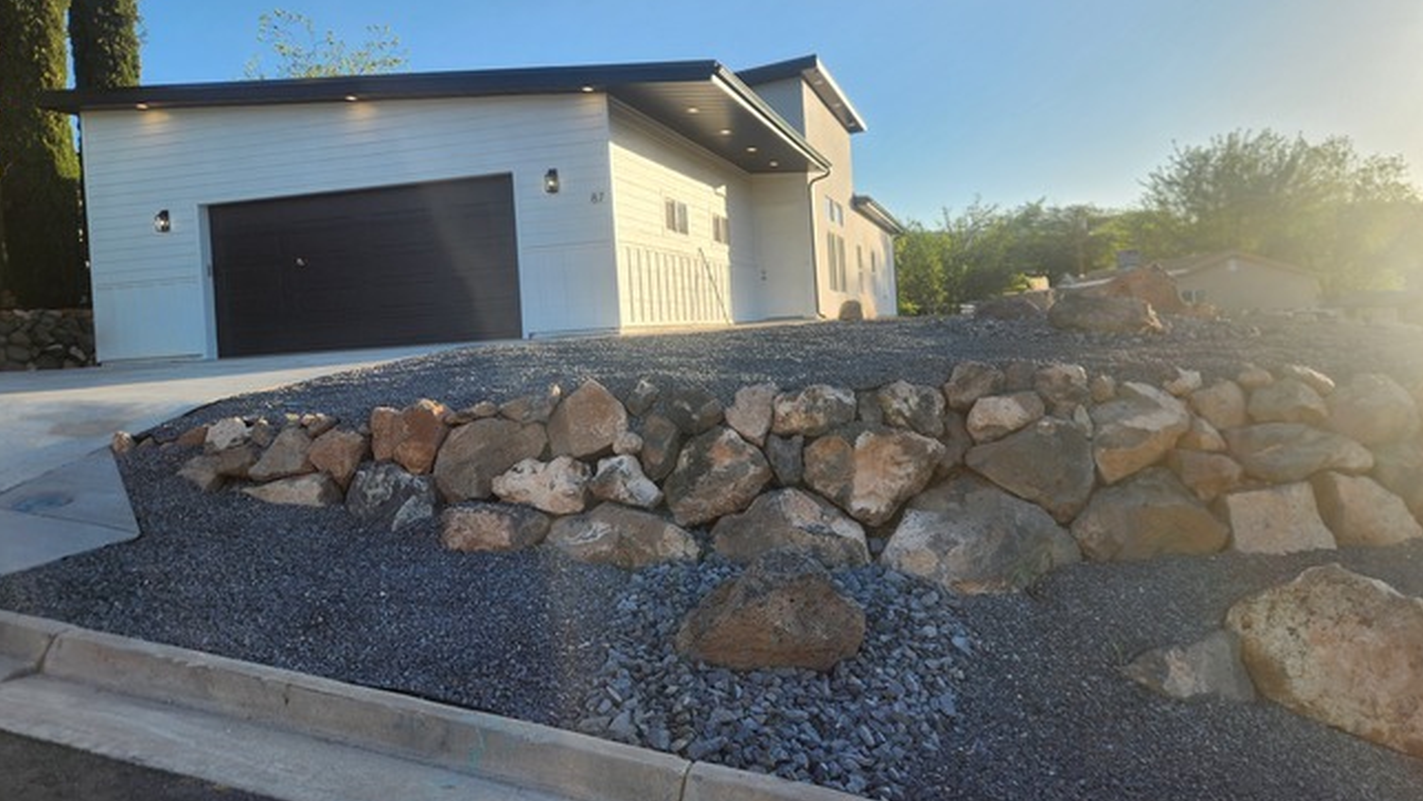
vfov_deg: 44.3
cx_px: 694
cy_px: 347
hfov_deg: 71.9
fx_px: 981
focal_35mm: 26
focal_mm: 5.4
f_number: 1.8
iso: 20
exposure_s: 1/965
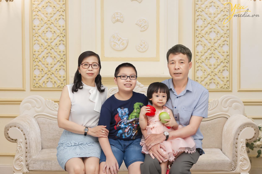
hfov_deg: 44.5
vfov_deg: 30.5
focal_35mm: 44
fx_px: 320
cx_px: 131
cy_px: 87
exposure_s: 1/125
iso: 320
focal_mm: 44
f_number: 5.6
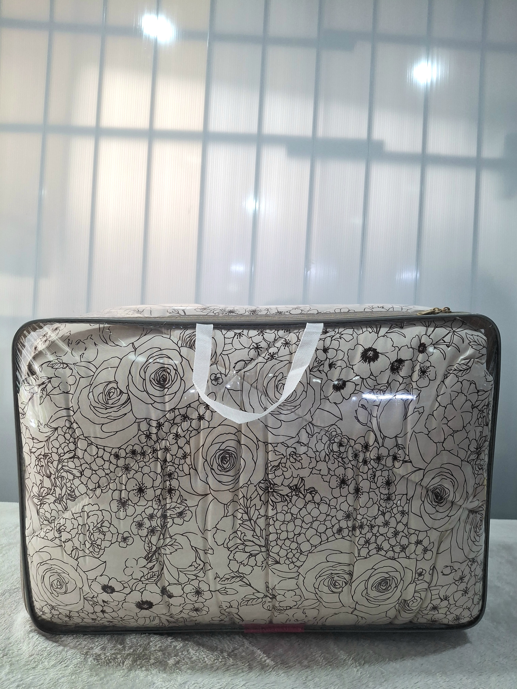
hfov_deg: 54.9
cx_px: 258
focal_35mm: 25
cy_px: 344
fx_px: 498
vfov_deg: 69.4
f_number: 1.8
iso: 160
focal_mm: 4.69
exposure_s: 1/100
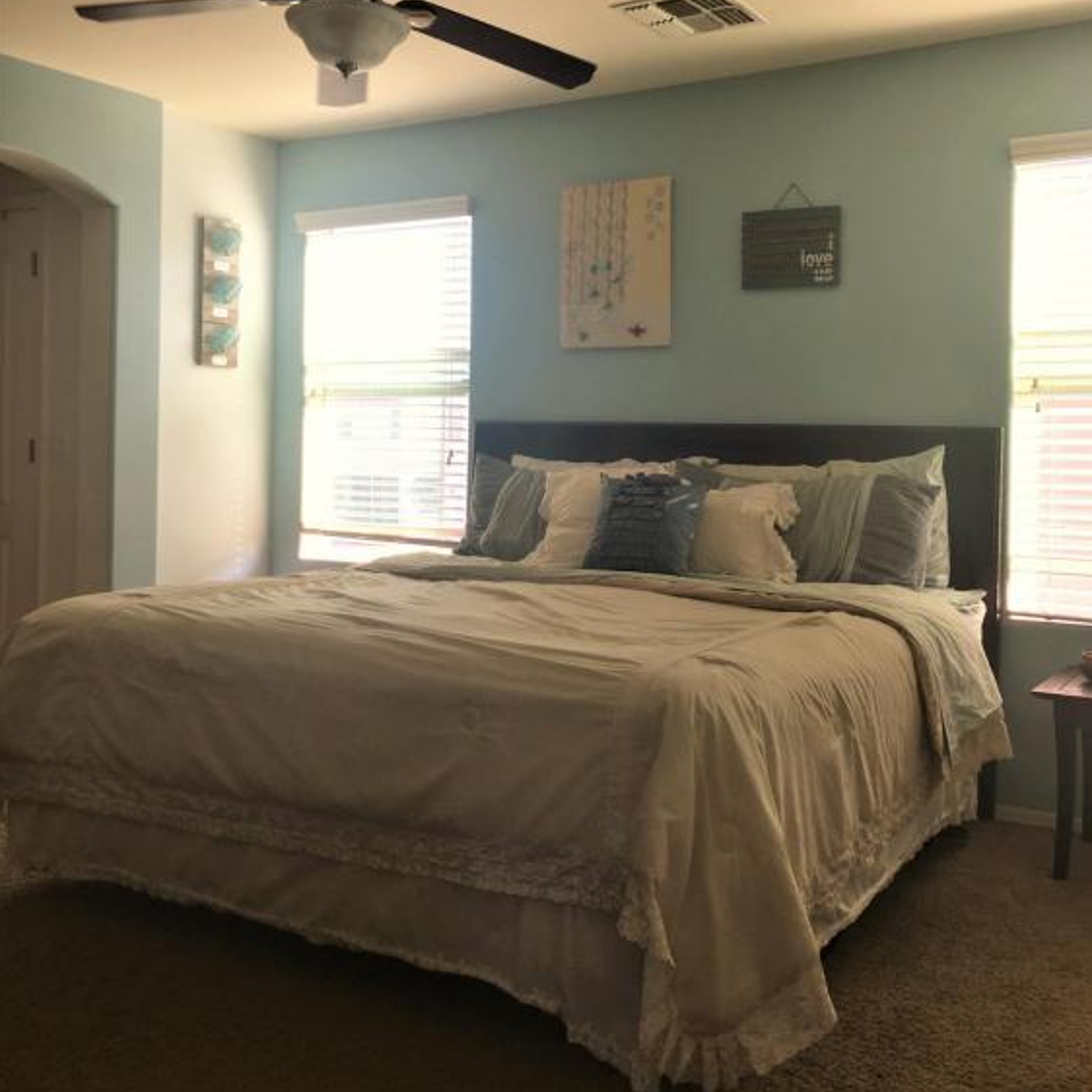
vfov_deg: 47.0
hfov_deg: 47.2
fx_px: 1249
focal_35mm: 35
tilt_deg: +1.1
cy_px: 443
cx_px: 554
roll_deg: -0.8
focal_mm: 4.15
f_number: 2.2
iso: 25
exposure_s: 1/62
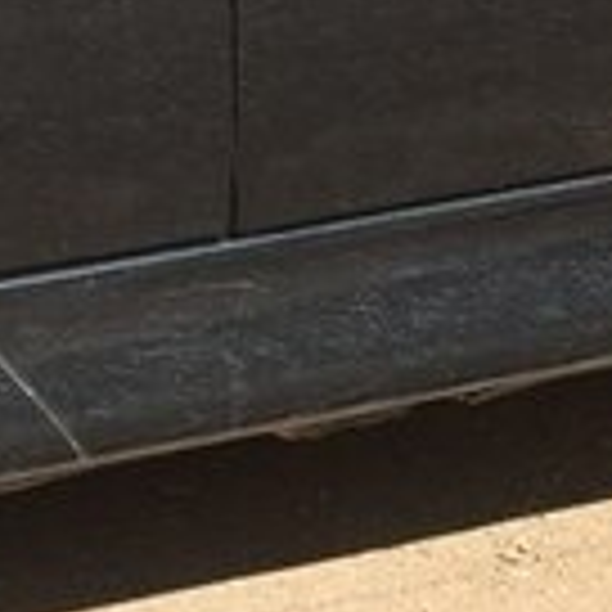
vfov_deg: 14.0
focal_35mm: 124
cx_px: -788
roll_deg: +2.3
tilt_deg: -14.6
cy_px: 151
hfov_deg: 11.8
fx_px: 2480
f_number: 2.2
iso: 32
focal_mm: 4.15
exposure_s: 1/2083
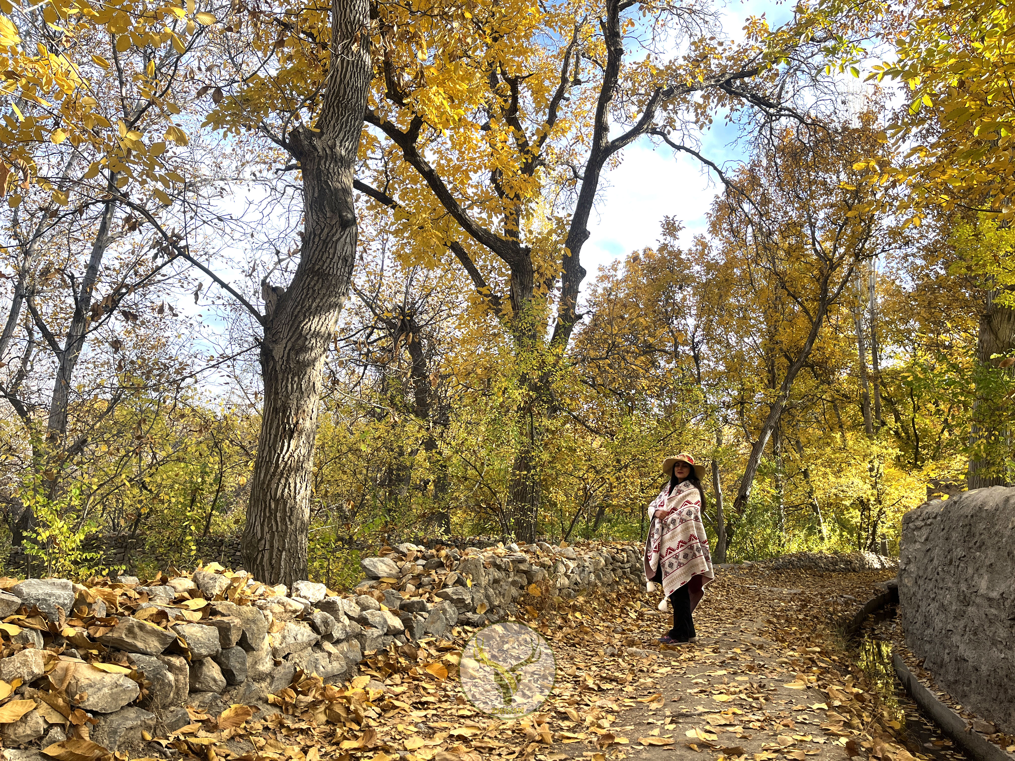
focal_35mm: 26
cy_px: 380
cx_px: 508
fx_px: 762
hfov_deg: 67.3
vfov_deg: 53.1
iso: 50
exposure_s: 1/508
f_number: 1.6
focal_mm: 5.1
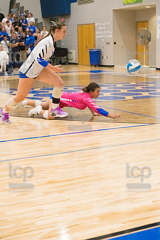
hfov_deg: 19.5
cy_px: 120
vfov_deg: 28.8
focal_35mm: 70
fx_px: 467
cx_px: 80
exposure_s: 1/1600
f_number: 4.5
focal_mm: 70
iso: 10000
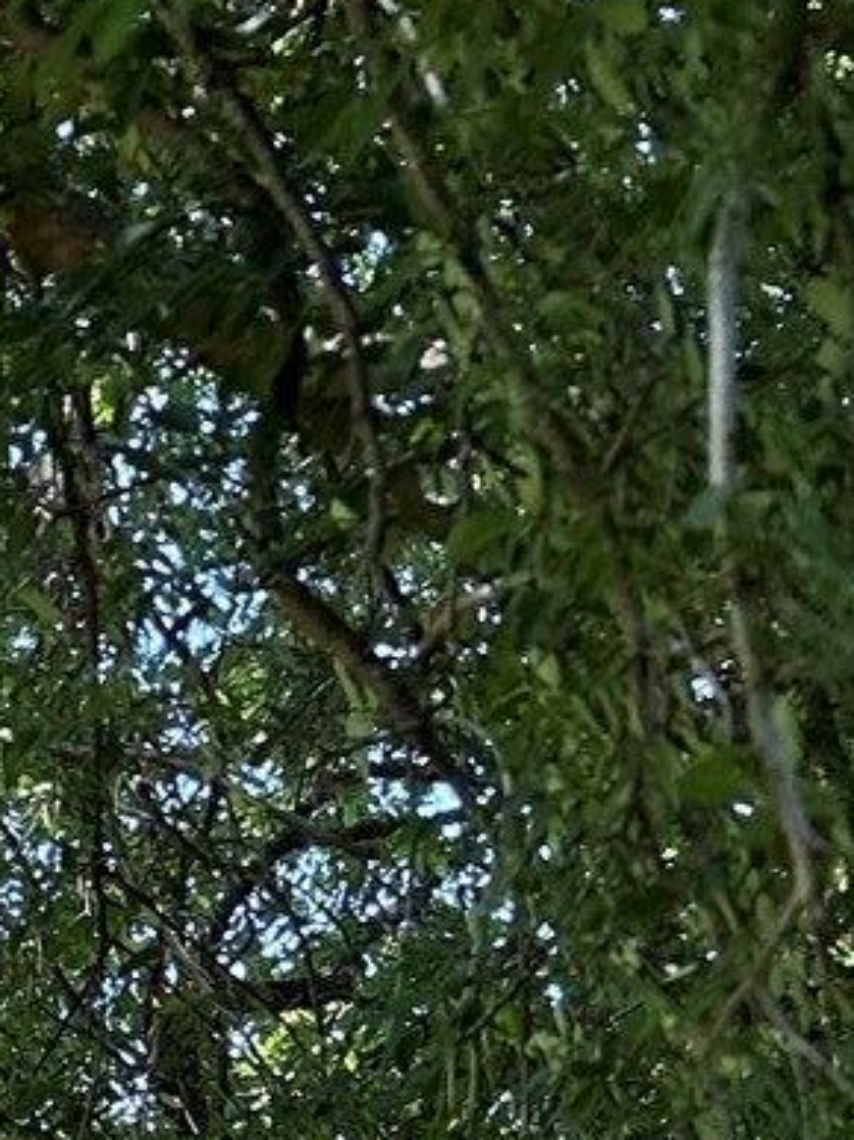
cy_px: 2928
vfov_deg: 11.8
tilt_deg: -6.4
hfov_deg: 10.3
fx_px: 4180
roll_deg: +0.7
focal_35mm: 127
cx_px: -1113
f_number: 1.78
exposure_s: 1/373
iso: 80
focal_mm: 6.86
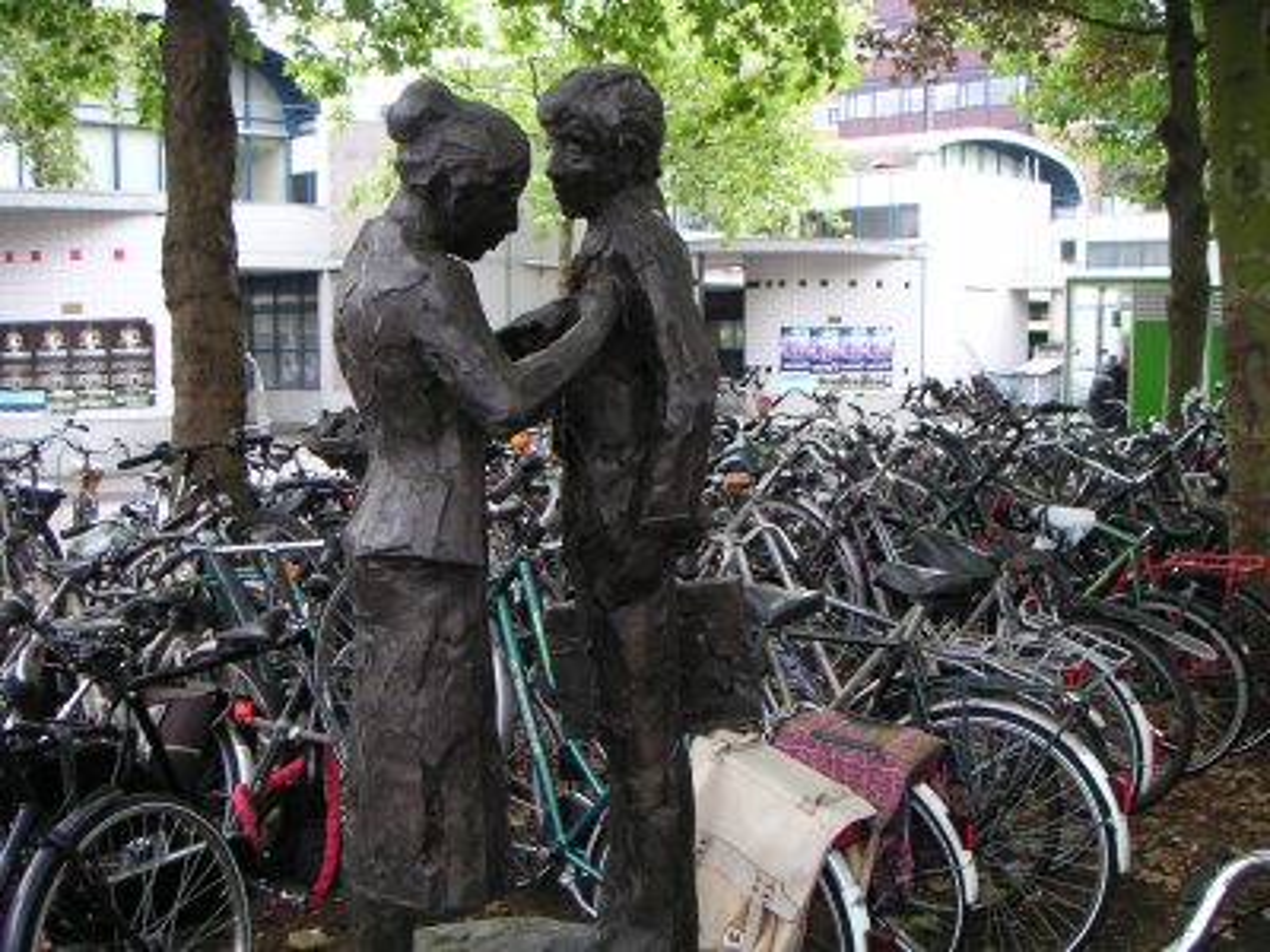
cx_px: 635
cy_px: 476
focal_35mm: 37
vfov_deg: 38.7
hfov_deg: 50.1
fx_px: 1357
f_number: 2.8
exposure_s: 1/90
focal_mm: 5.7
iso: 100
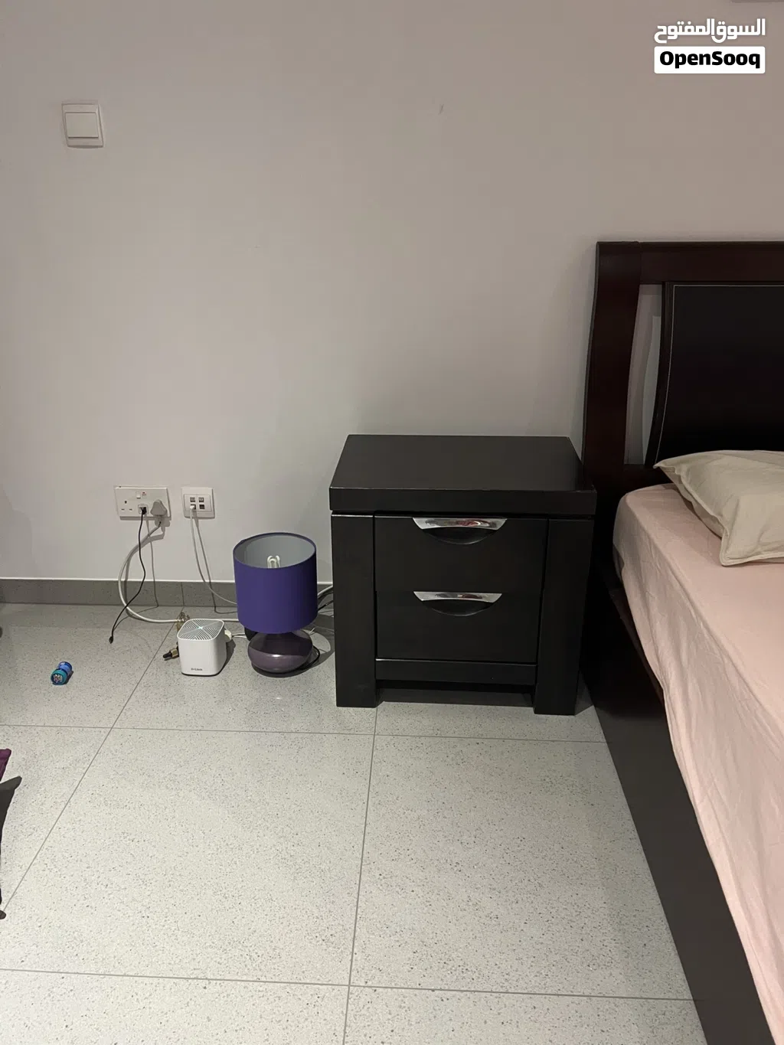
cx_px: 392
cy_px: 522
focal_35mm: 26
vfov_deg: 67.3
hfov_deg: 53.1
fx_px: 785
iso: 160
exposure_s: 1/50
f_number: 1.5
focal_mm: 5.7
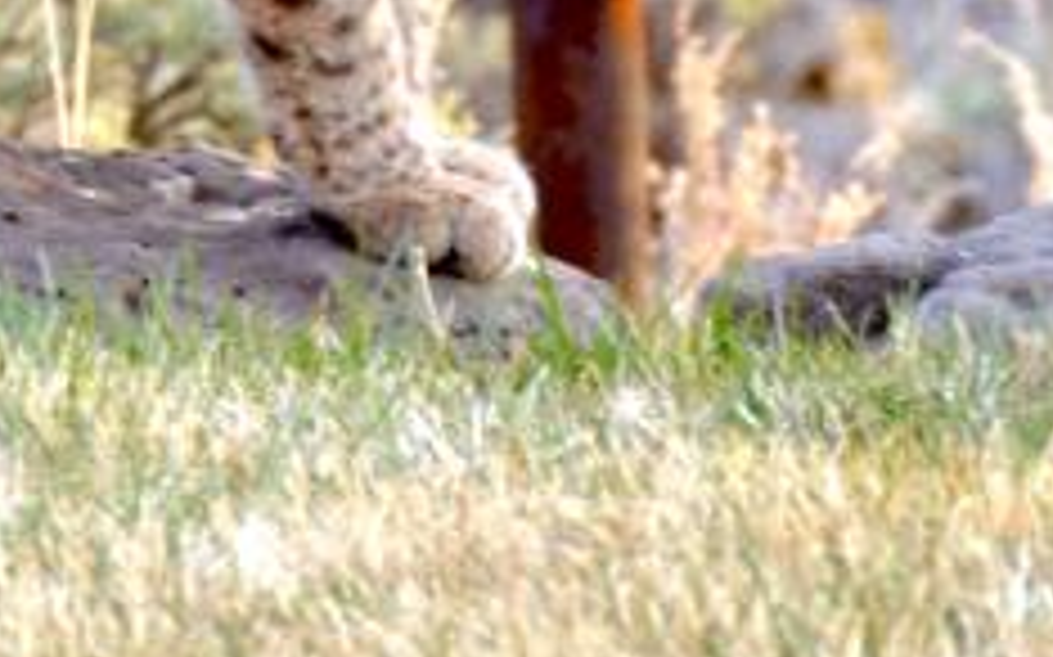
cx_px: 536
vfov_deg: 1.3
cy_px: -468
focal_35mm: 998
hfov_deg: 2.1
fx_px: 28627
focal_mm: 170
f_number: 5.6
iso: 1600
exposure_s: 1/80
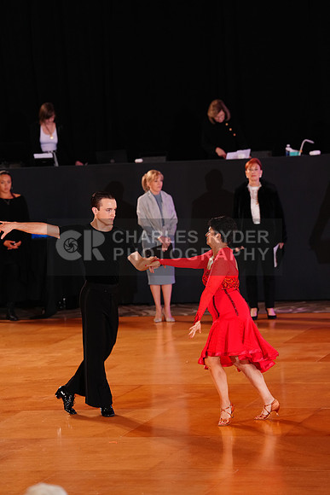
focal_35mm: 149
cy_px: 248
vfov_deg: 13.8
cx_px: 165
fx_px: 2047
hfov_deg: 9.2
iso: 2000
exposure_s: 1/160
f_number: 3.5
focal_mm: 149
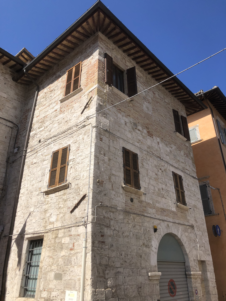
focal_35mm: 28
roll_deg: +2.5
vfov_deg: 63.4
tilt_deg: +25.6
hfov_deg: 49.7
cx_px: 113
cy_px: 150
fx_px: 244
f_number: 1.8
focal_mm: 4
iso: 20
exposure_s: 1/2208
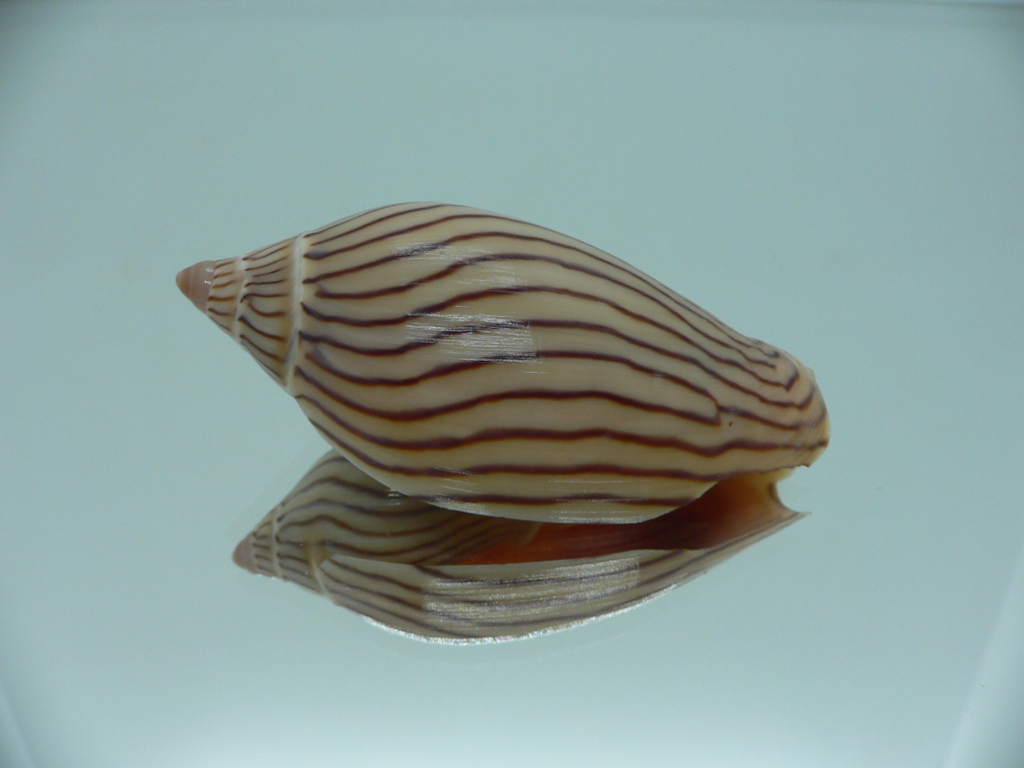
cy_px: 384
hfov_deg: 52.6
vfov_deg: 40.7
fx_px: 1035
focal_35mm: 35
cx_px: 512
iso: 80
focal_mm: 4.6
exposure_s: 1/60
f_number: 2.8
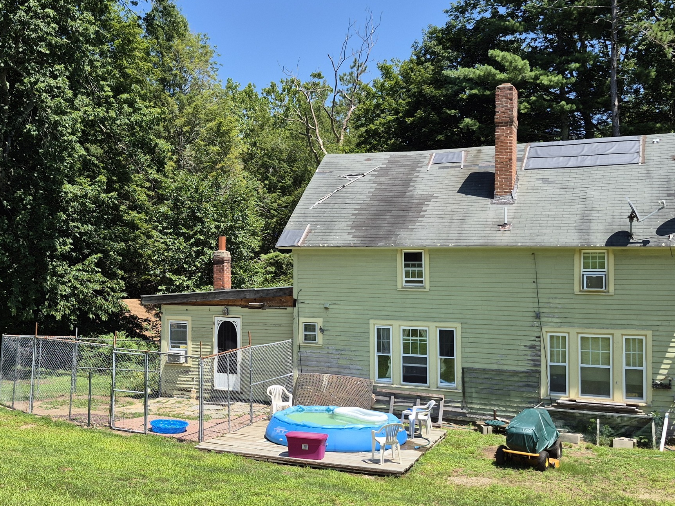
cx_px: 250
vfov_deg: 35.1
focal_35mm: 41
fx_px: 799
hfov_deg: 45.4
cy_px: 266
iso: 25
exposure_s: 1/1404
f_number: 1.8
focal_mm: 5.4
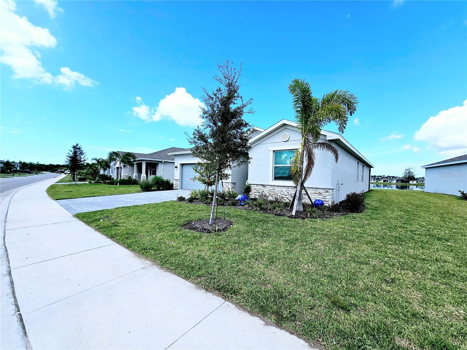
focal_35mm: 13
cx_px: 234
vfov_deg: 89.9
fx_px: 175
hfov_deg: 106.2
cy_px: 175
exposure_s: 1/2905
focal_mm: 2.2
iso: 50
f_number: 2.2
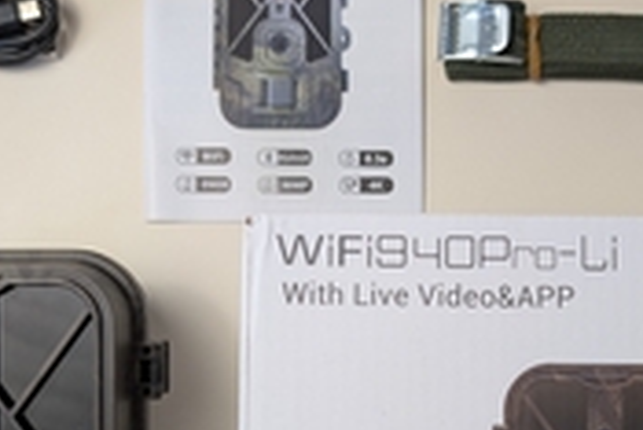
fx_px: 1019
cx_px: 342
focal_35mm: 57
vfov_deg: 23.5
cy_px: 344
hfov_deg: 35.0
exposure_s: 1/42.4
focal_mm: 6.9
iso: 33
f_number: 1.68
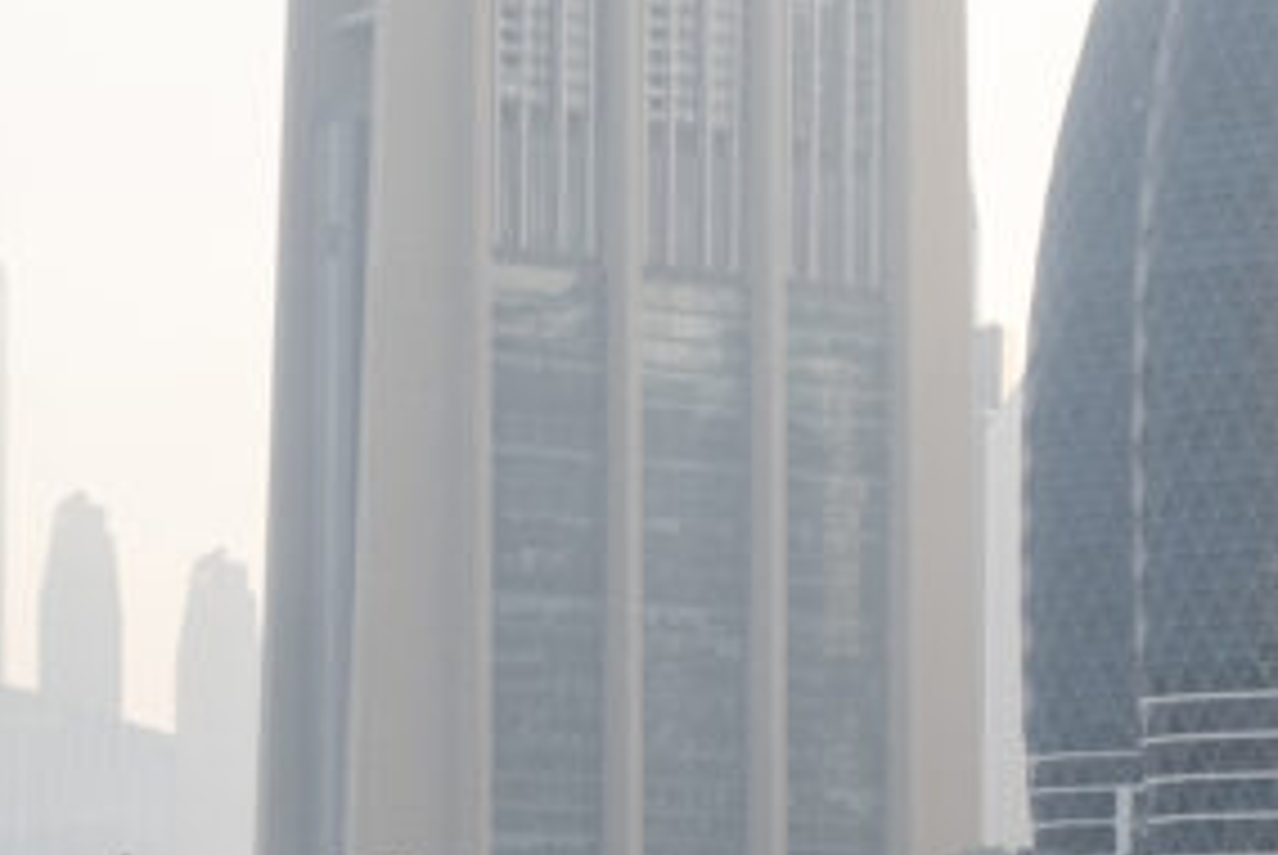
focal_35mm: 126
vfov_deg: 10.7
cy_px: 1118
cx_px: -40
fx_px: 4478
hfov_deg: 15.9
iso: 1000
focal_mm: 23
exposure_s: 1/160
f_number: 11
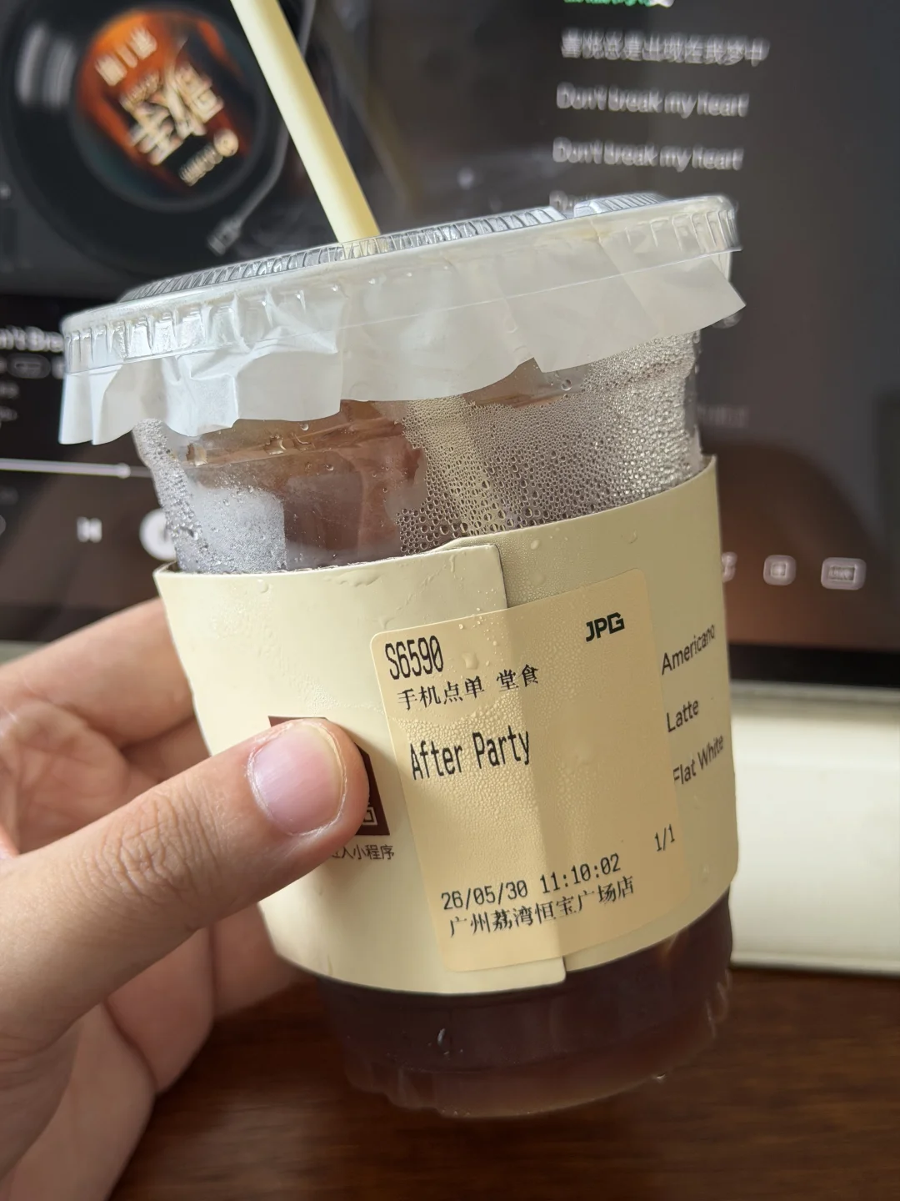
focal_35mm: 48
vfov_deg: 39.7
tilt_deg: -52.4
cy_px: 600
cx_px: 450
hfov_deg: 30.3
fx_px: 1664
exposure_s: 1/80
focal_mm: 6.76
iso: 100
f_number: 1.78
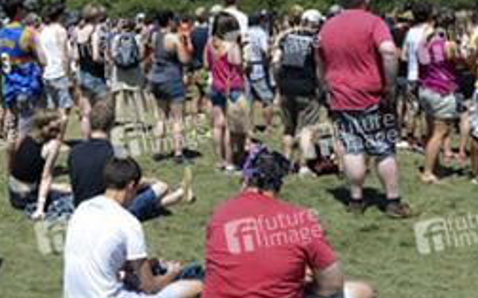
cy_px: 89
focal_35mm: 62
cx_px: 108
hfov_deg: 32.3
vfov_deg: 20.8
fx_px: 807
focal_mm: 34
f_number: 8
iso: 400
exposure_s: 1/400
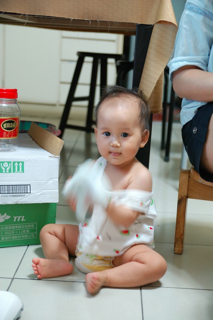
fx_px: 587
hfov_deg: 20.6
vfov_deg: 30.5
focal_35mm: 66
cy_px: 160
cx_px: 106
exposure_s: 1/15
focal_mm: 44
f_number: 2.8
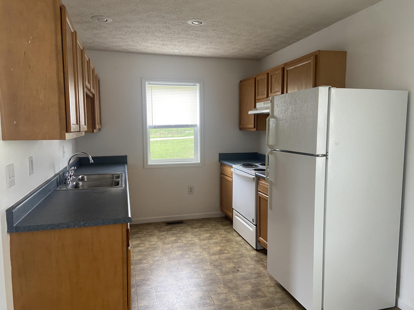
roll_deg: +0.1
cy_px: 155
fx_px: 311
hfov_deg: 67.3
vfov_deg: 53.1
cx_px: 207
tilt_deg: -7.7
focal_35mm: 26
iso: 125
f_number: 1.8
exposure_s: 1/62
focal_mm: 4.25
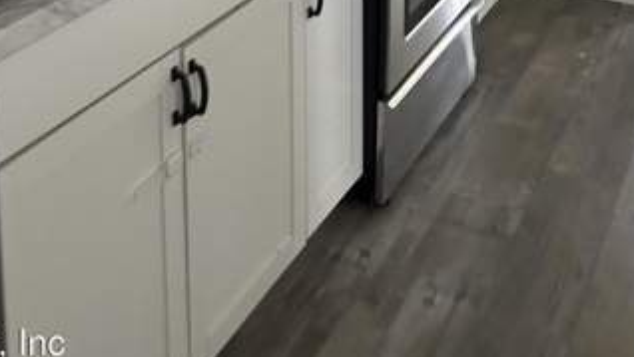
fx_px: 958
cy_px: -237
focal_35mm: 57
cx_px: 213
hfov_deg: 36.2
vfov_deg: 17.9
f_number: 1.5
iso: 500
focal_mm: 5.7
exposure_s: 1/49
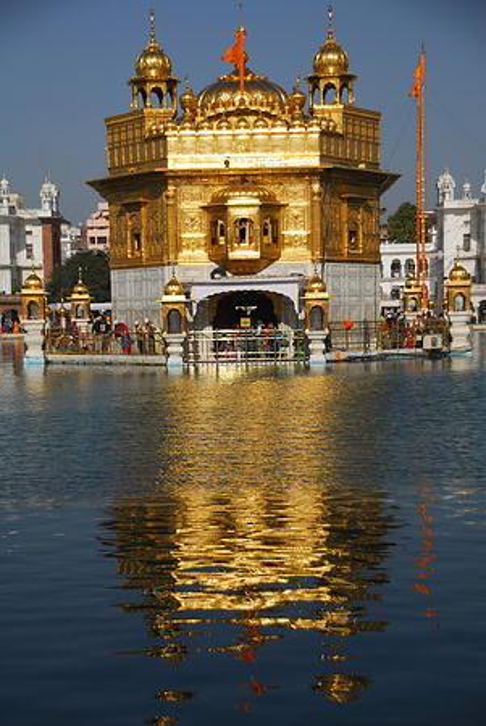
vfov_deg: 27.0
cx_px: 243
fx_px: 1515
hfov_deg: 18.2
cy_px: 363
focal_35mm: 75
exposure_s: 1/2000
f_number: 4.5
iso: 100
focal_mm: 50
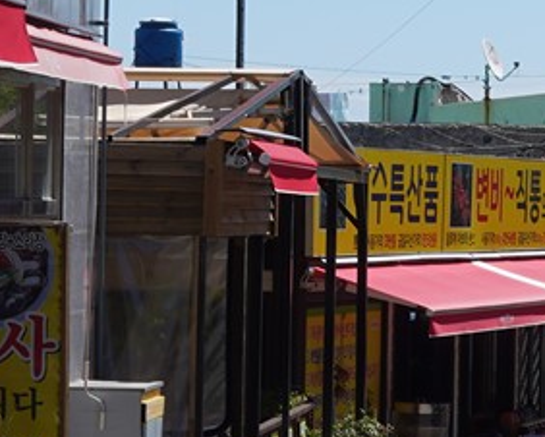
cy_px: 52
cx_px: 649
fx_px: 3761
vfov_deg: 6.6
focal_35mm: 233
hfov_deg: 8.2
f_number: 14
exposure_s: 1/100
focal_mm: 35
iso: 100
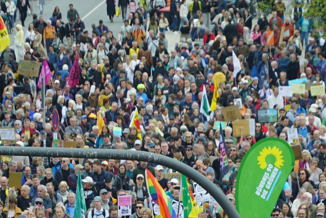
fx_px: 3769
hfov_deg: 5.0
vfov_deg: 3.3
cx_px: 191
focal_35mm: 416
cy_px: 246
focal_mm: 157
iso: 125
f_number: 6.3
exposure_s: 1/160
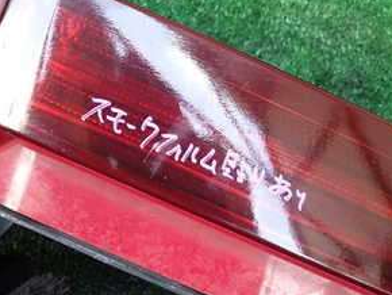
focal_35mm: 62
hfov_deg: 30.1
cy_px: 39
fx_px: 703
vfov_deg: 23.2
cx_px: 58
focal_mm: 5.4
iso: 200
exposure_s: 1/60
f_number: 2.3
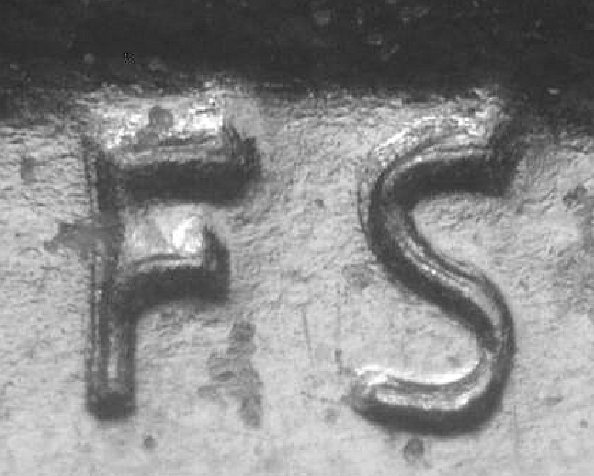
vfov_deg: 6.7
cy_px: 178
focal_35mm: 230
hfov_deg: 8.4
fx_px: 4046
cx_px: 340
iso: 122
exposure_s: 1/3.6
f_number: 5.1
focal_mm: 32
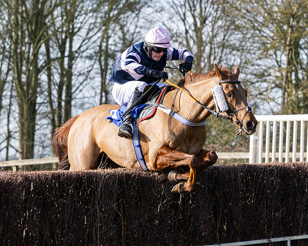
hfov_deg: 11.6
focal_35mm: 166
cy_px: 123
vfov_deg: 9.3
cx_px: 182
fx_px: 1509
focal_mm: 98
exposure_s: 1/1600
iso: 400
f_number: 4
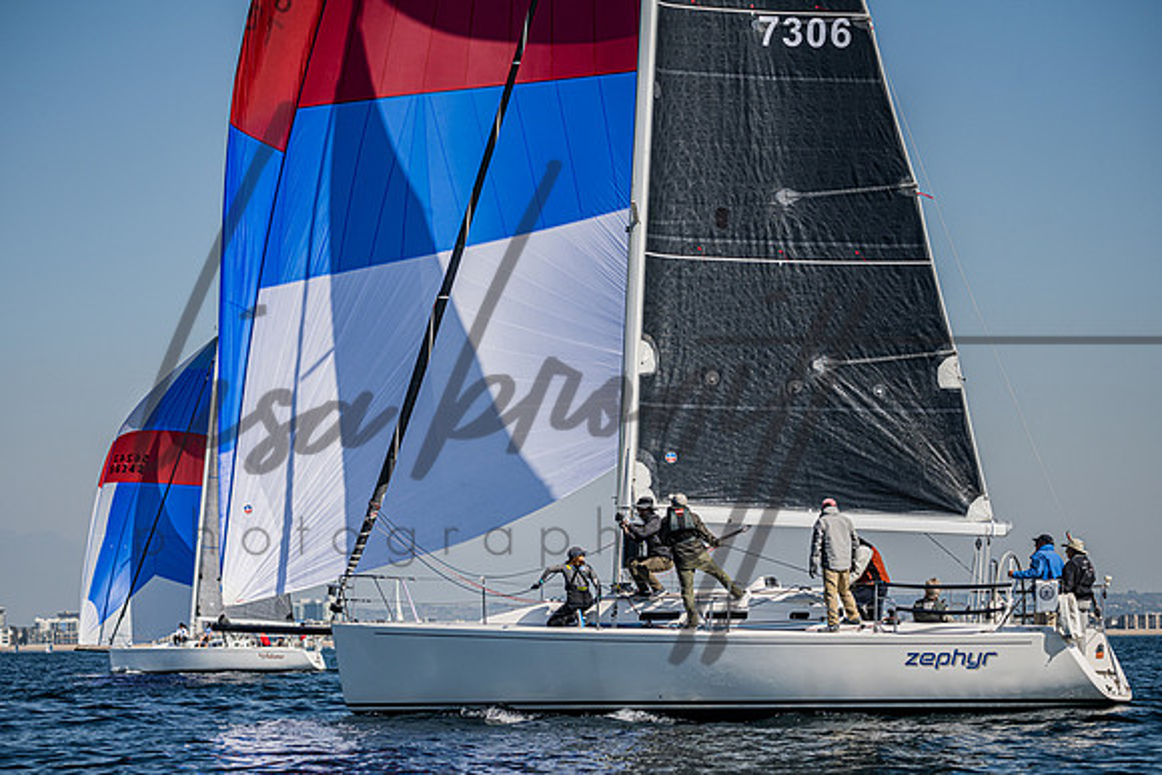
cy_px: 424
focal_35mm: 112
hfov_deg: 18.3
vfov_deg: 12.3
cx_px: 574
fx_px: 3607
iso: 400
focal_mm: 100
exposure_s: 1/6400
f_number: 4.5
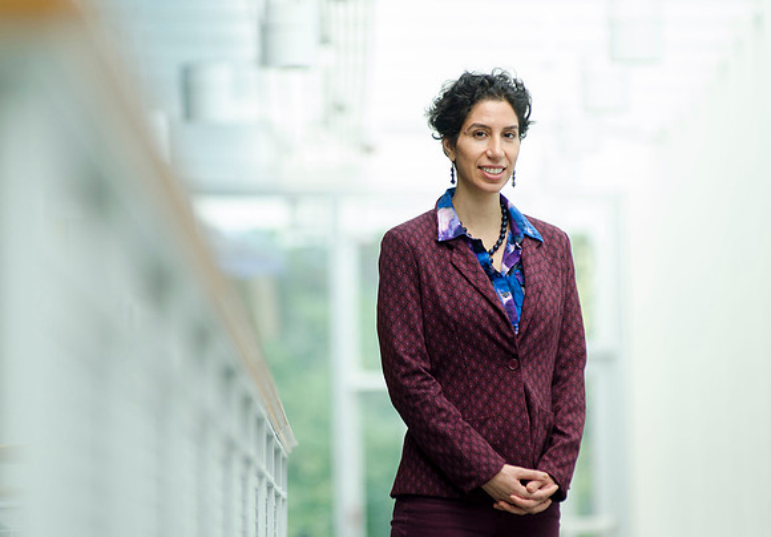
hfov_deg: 6.7
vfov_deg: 4.6
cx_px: 377
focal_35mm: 305
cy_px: 269
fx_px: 6619
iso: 250
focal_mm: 185
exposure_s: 1/640
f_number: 3.2
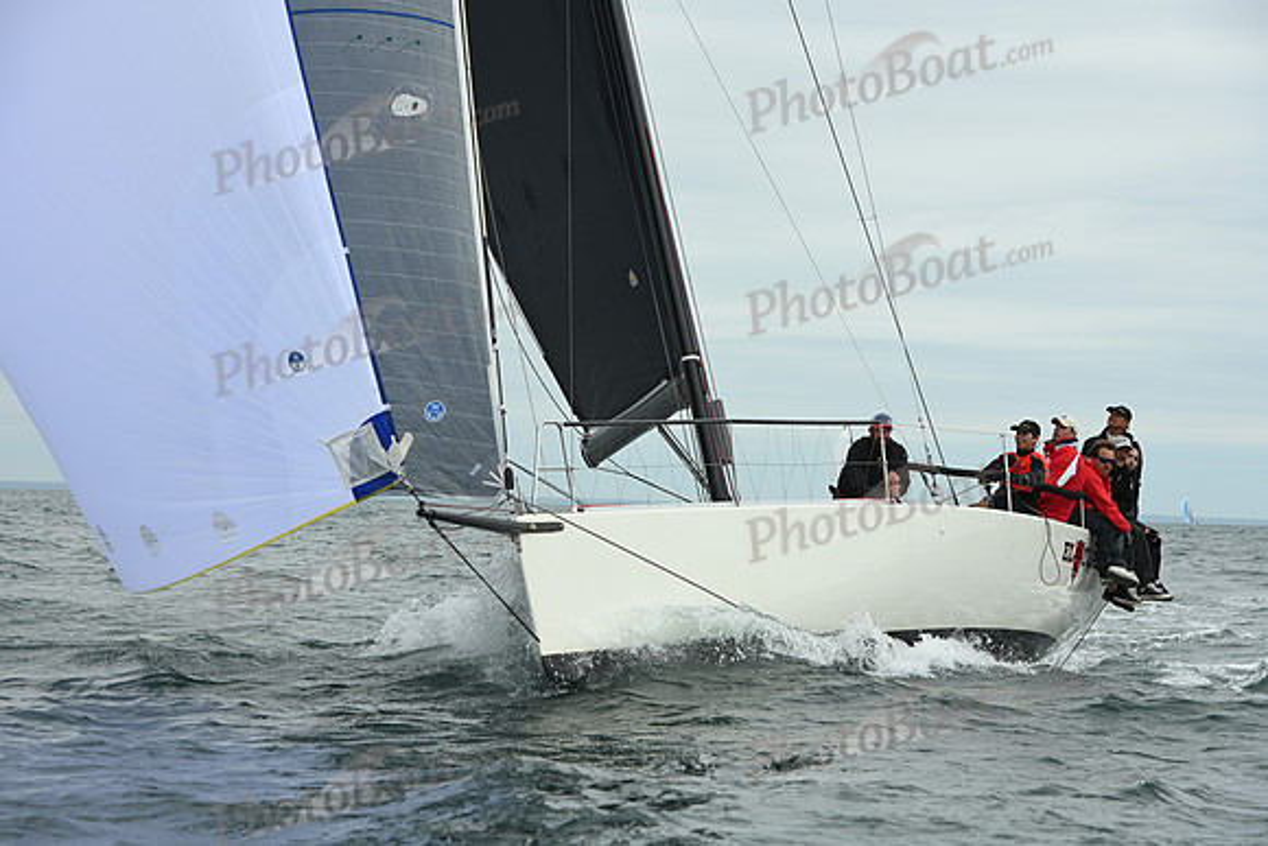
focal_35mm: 130
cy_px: 423
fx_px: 4580
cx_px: 634
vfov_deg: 10.6
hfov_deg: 15.8
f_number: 8
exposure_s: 1/800
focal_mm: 130
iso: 400
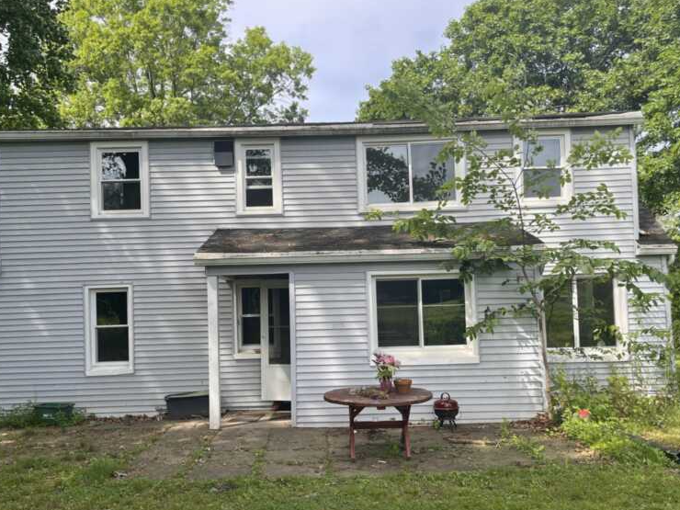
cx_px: 340
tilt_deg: +2.5
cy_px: 274
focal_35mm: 36
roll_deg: +1.0
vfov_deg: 39.6
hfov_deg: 51.4
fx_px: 707
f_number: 1.6
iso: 50
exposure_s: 1/975
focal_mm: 5.1
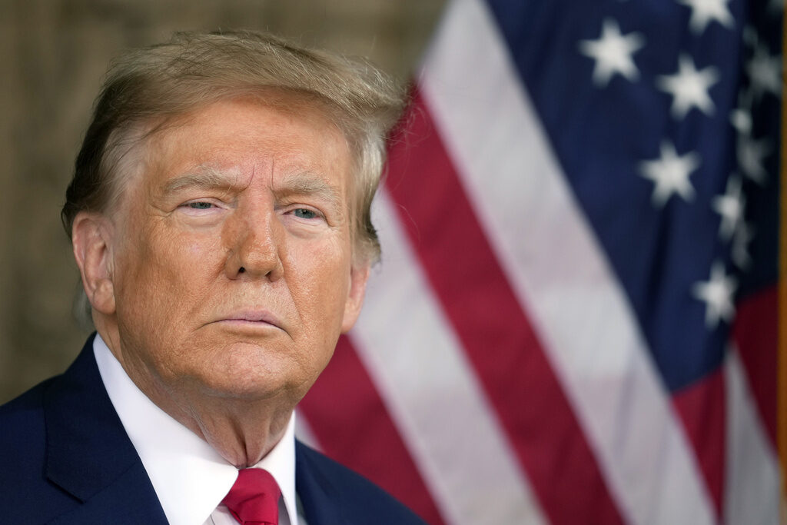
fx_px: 6187
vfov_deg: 4.9
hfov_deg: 7.3
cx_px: 394
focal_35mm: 283
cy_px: 262
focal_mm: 189
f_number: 2.8
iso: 800
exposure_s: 1/1600
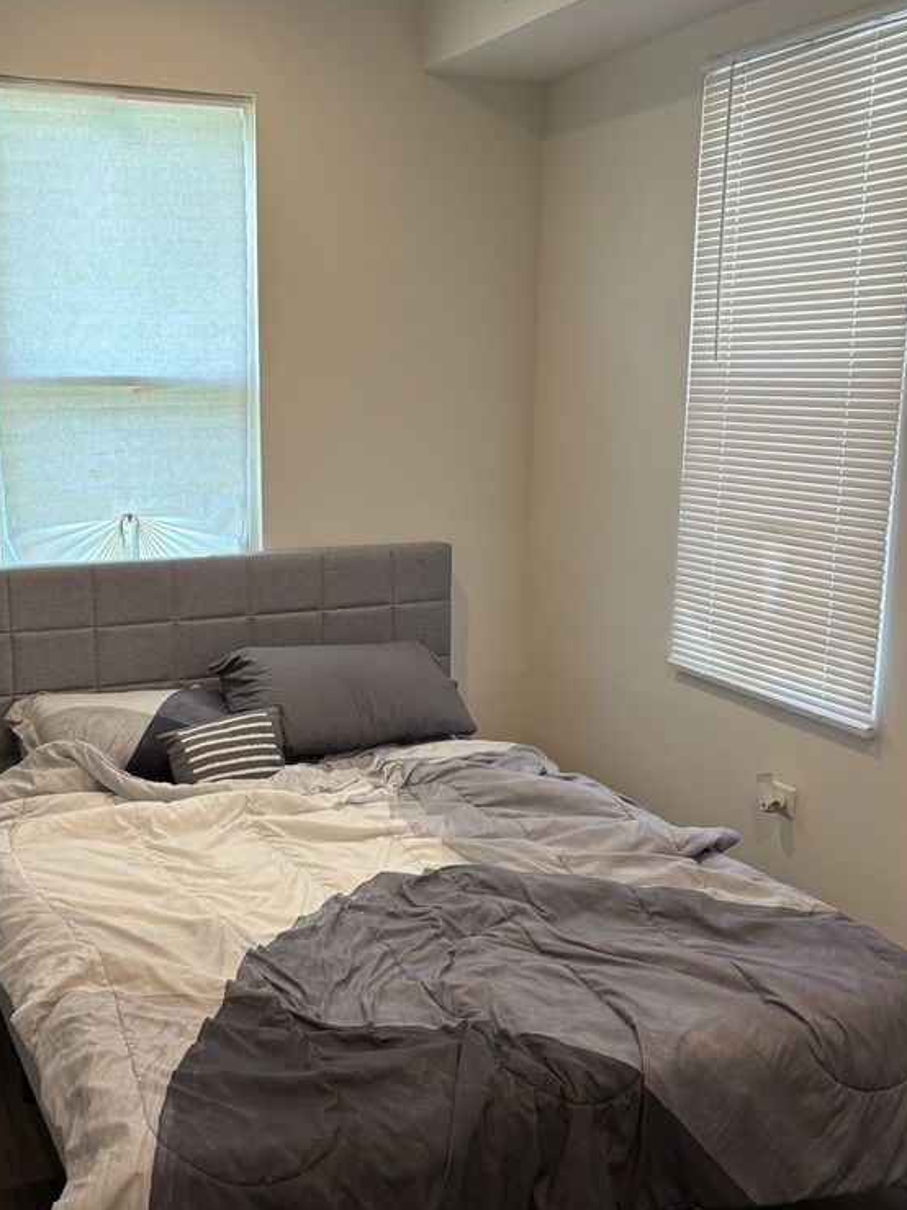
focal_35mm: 38
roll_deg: -0.1
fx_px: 1328
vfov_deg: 48.9
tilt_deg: -12.0
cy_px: 658
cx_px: 332
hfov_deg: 37.5
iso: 80
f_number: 1.6
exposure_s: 1/60
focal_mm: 5.96
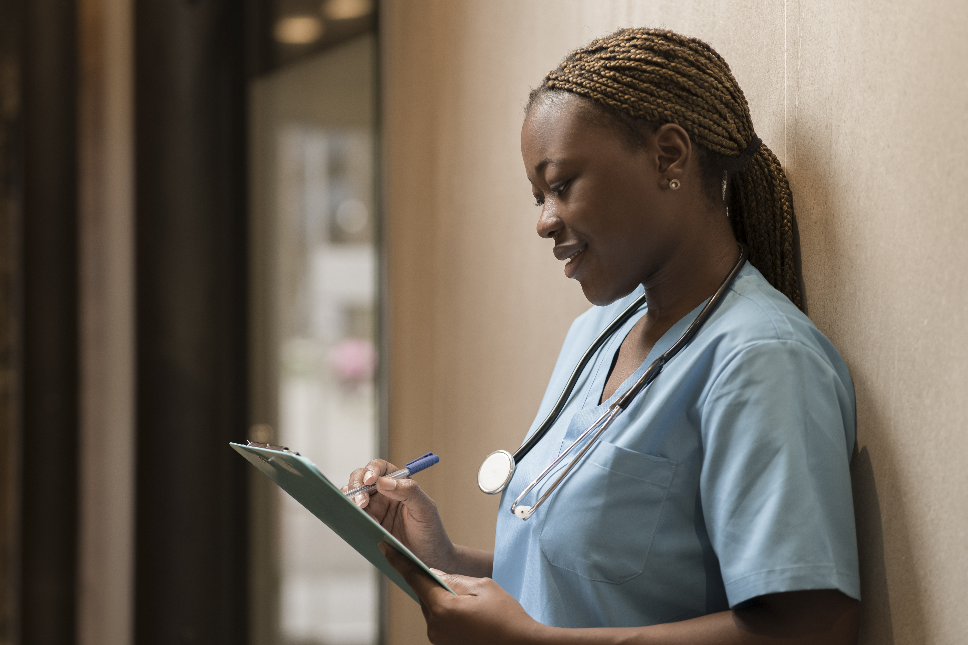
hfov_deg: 24.2
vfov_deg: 16.3
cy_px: 337
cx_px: 534
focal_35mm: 84
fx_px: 2258
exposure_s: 1/200
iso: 640
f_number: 2.2
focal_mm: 75
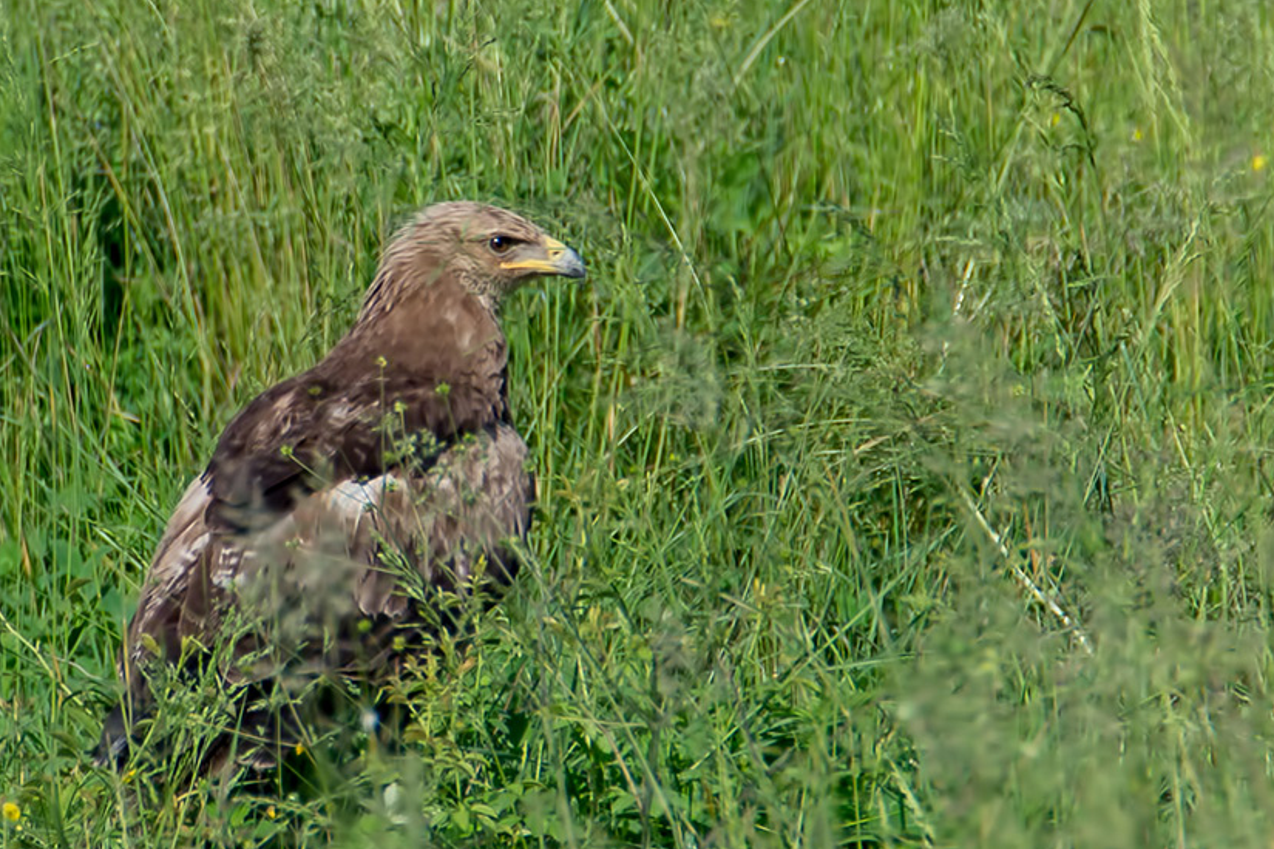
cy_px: 485
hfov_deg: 1.8
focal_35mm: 1145
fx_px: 40517
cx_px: 562
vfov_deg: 1.2
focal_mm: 600
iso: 400
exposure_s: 1/1000
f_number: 8
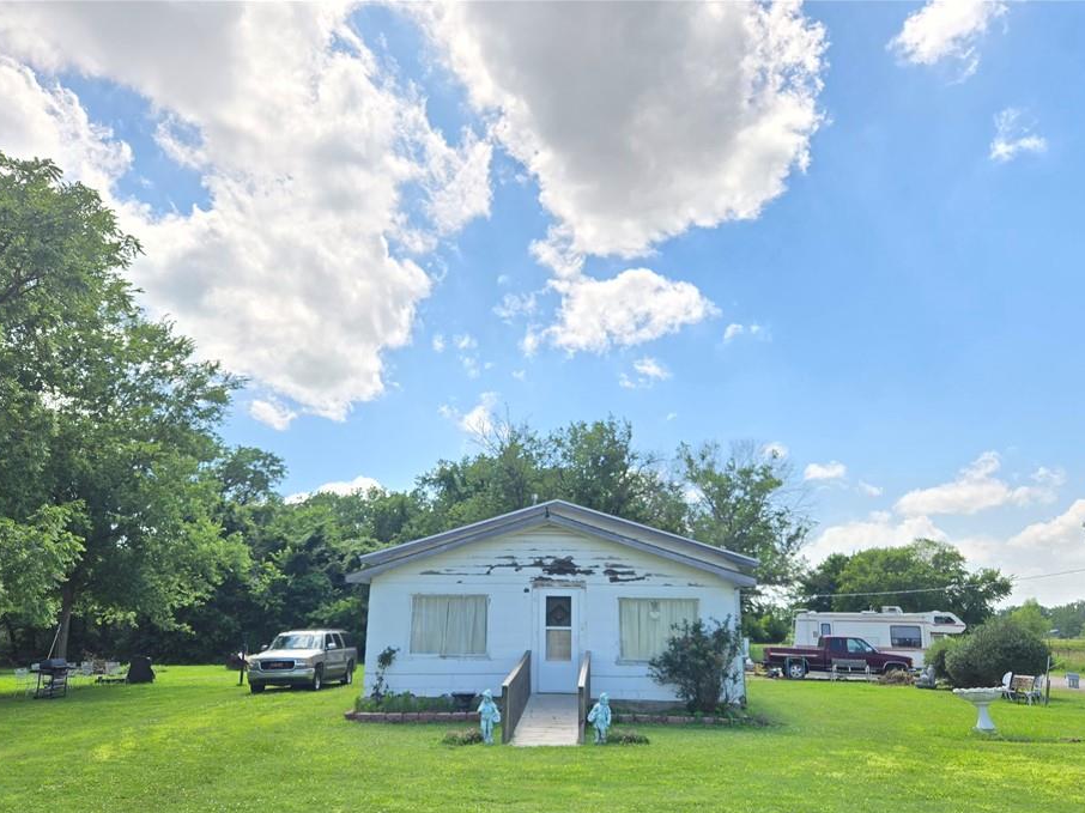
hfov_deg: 67.3
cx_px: 542
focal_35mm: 26
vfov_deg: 52.9
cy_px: 459
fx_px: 815
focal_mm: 5.4
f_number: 1.8
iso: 25
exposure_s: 1/885
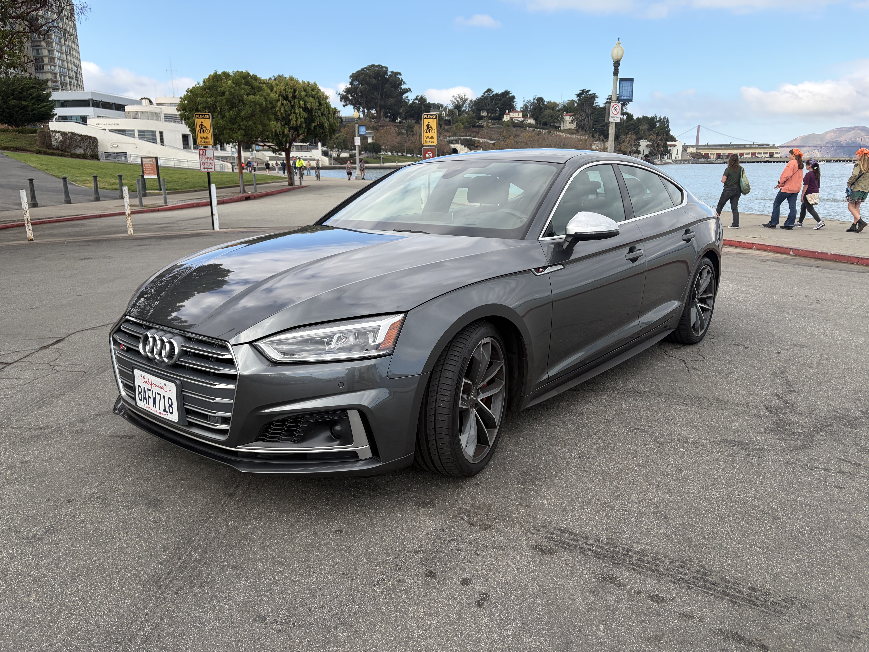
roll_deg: +0.5
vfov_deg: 53.1
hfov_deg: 67.3
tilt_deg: -14.3
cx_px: 434
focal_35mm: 26
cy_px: 326
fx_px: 653
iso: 50
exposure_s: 1/1484
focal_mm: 5.96
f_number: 1.6
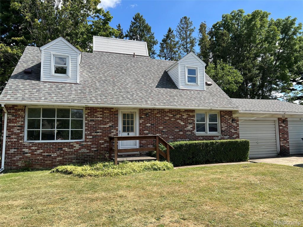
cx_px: 152
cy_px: 114
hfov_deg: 67.3
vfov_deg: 53.1
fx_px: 228
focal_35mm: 26
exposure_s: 1/2353
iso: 50
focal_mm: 5.7
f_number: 1.5
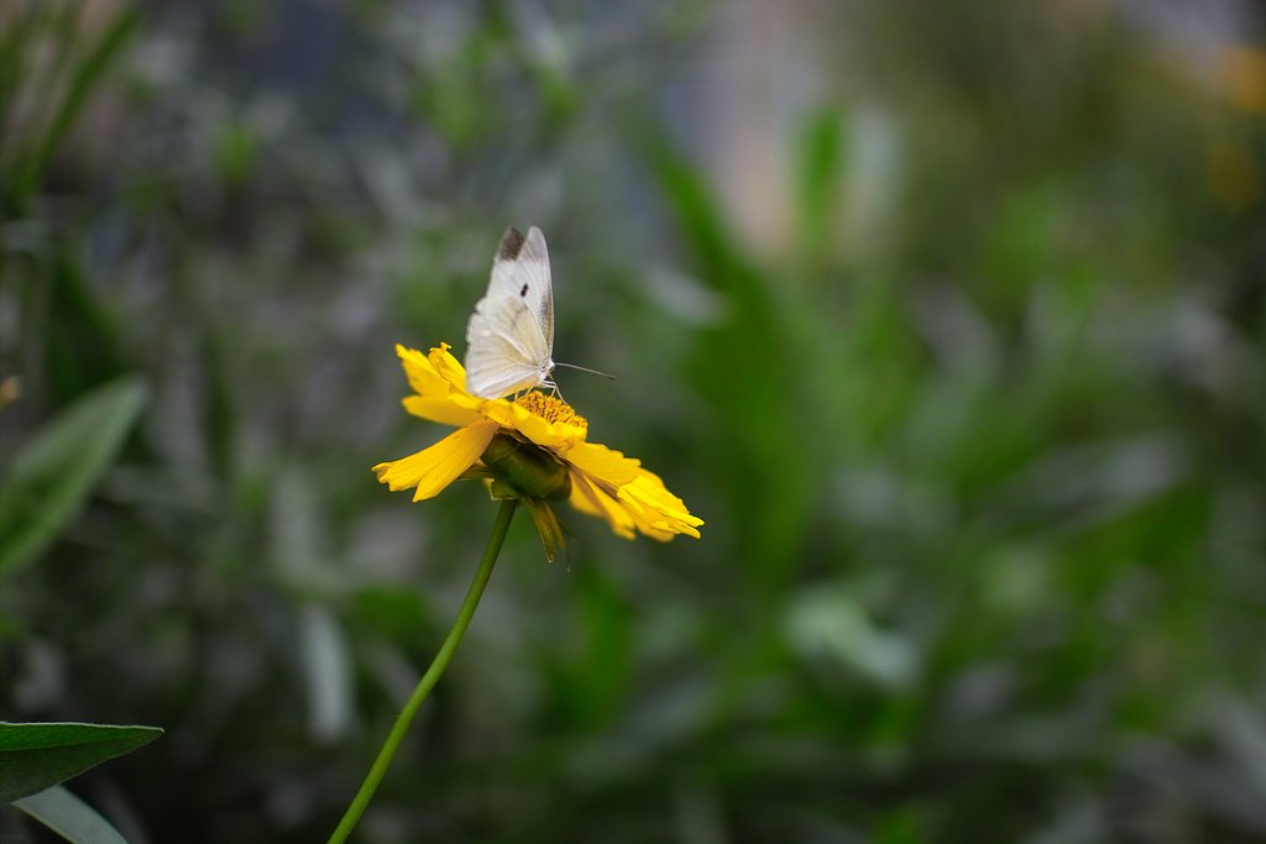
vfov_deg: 26.5
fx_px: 1794
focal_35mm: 51
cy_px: 422
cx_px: 633
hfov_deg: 38.9
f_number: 2
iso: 100
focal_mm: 30
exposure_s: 1/250
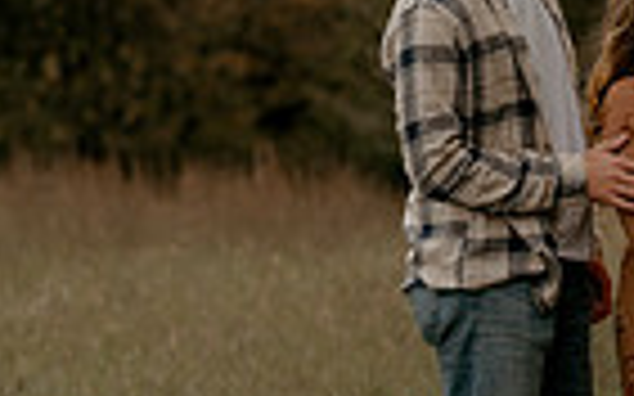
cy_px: 346
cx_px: 840
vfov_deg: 3.4
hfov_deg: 5.5
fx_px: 6598
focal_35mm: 382
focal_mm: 85
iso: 125
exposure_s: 1/640
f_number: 2.8
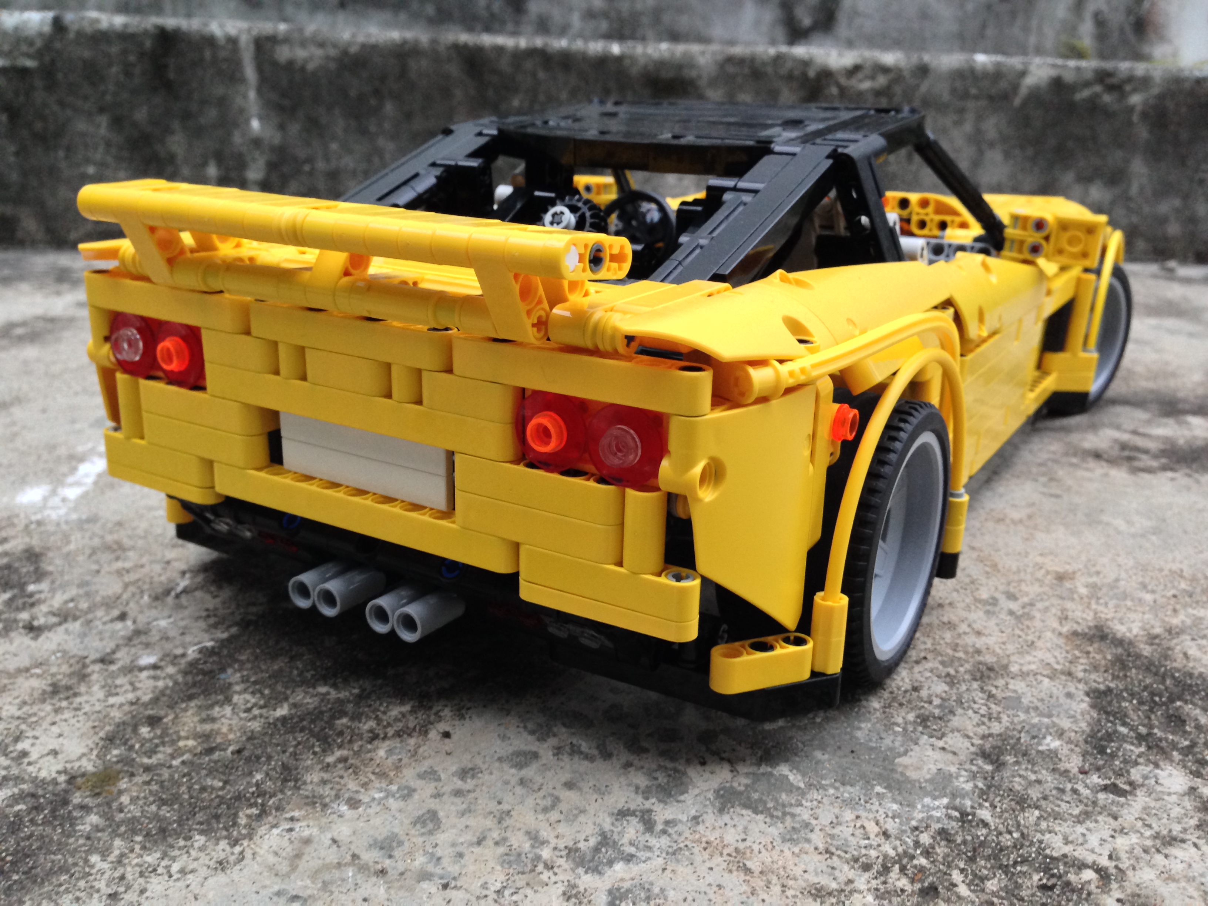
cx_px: 604
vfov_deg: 42.9
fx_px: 1152
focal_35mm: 33
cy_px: 453
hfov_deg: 55.4
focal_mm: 4.12
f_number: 2.4
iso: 200
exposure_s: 1/20
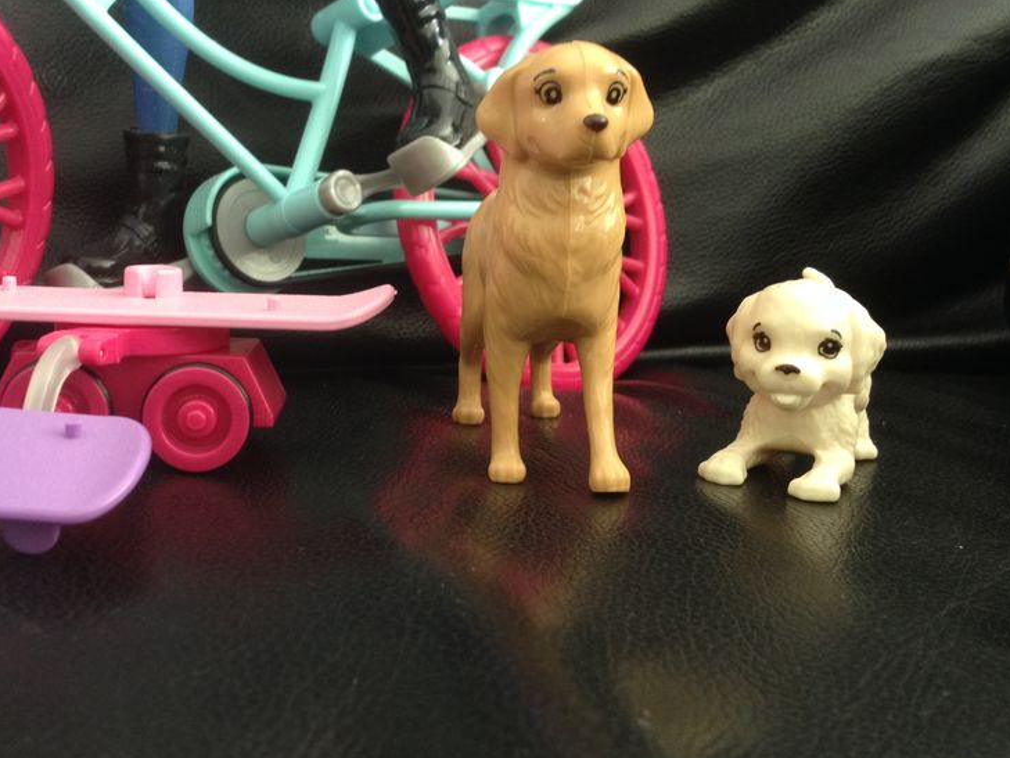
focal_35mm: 48
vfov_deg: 30.3
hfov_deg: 39.4
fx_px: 1401
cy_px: 360
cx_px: 380
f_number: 2.4
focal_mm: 4.28
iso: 100
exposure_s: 1/20
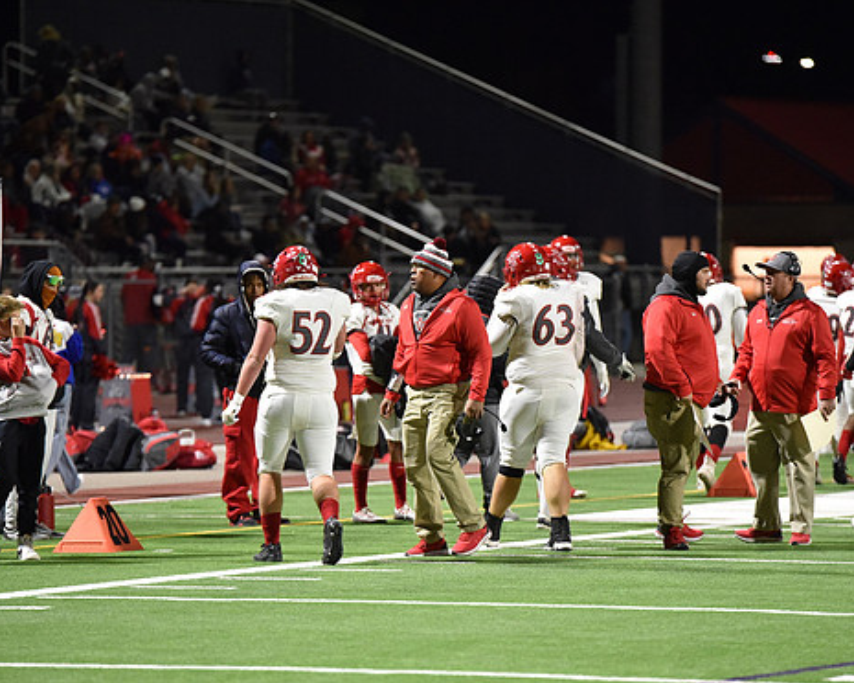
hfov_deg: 8.3
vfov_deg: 6.6
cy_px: 353
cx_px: 435
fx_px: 5914
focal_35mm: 234
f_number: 2.8
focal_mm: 200
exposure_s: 1/500
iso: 7200
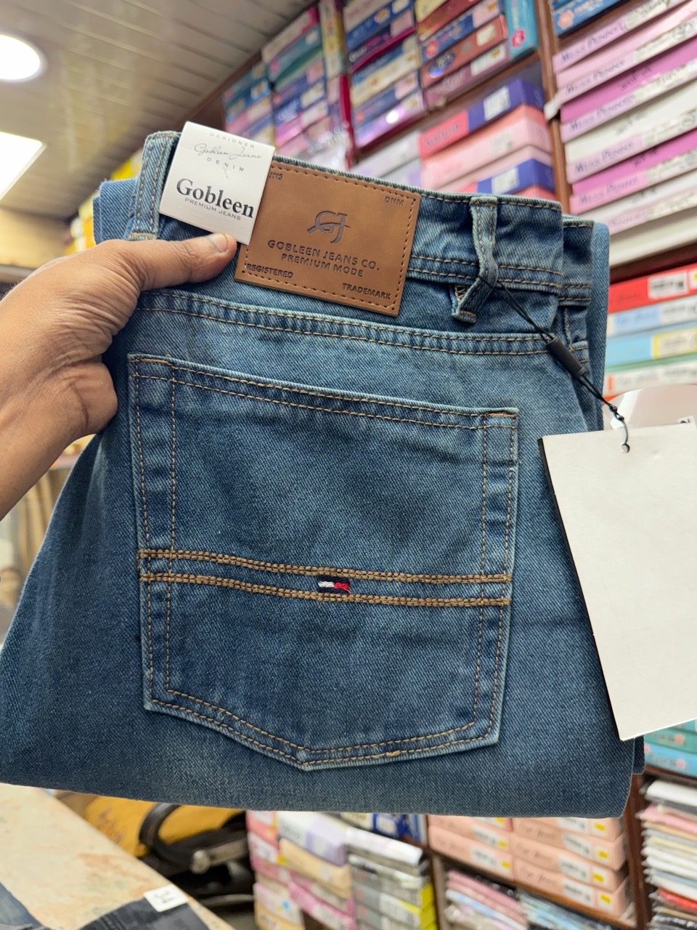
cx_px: 348
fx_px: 644
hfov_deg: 56.8
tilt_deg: +0.7
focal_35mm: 24
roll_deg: +5.7
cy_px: 465
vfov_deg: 71.6
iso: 200
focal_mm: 6.76
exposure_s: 1/100
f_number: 1.78
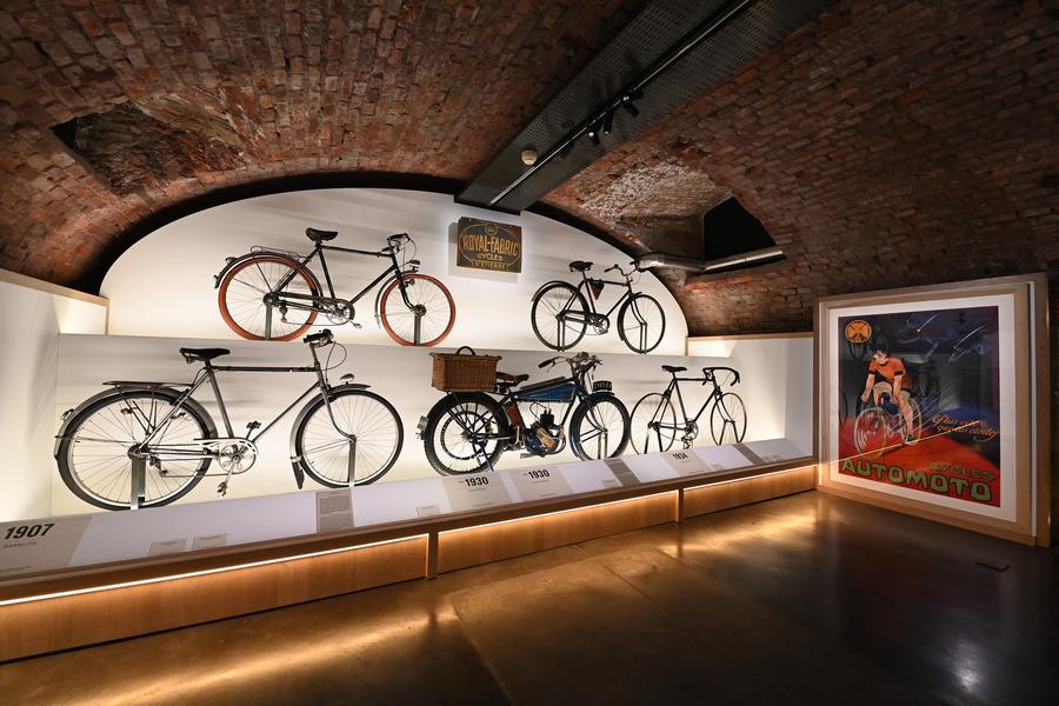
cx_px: 530
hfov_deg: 104.3
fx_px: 412
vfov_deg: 81.2
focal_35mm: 14
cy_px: 353
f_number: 4.5
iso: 5000
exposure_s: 1/160
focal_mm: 14
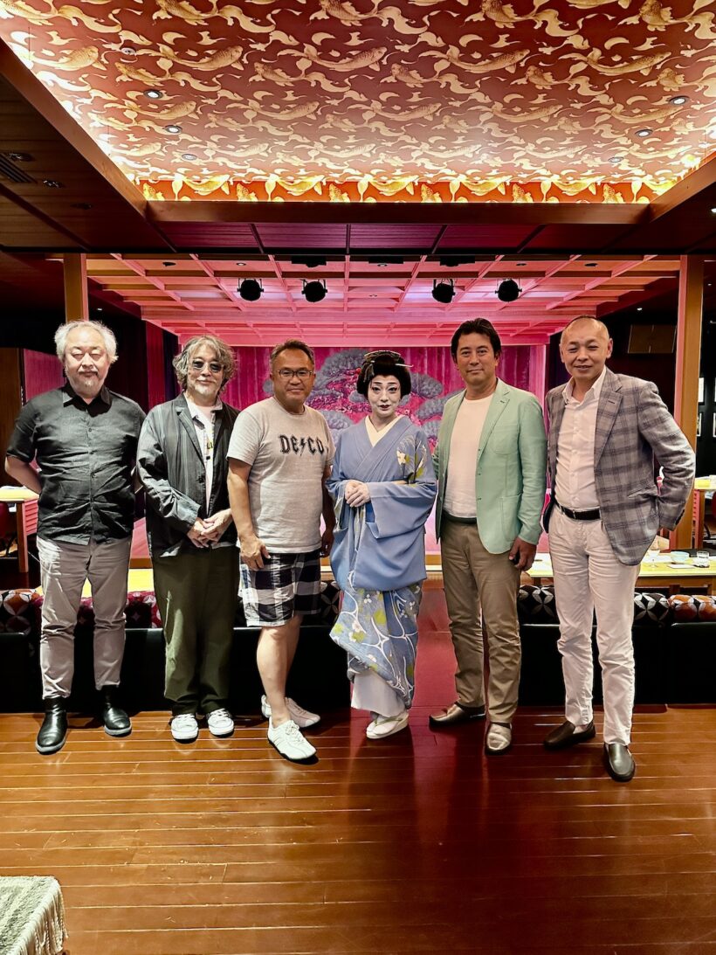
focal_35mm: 24
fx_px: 662
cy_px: 478
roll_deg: +0.3
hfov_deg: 56.8
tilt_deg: -5.9
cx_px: 358
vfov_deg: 71.6
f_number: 1.78
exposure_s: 1/36
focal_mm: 6.86
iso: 1000
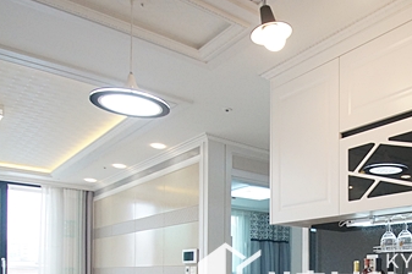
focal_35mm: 39
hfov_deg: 45.9
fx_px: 448
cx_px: 348
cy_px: 269
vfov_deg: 31.6
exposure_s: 1/400
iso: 800
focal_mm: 11
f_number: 3.5
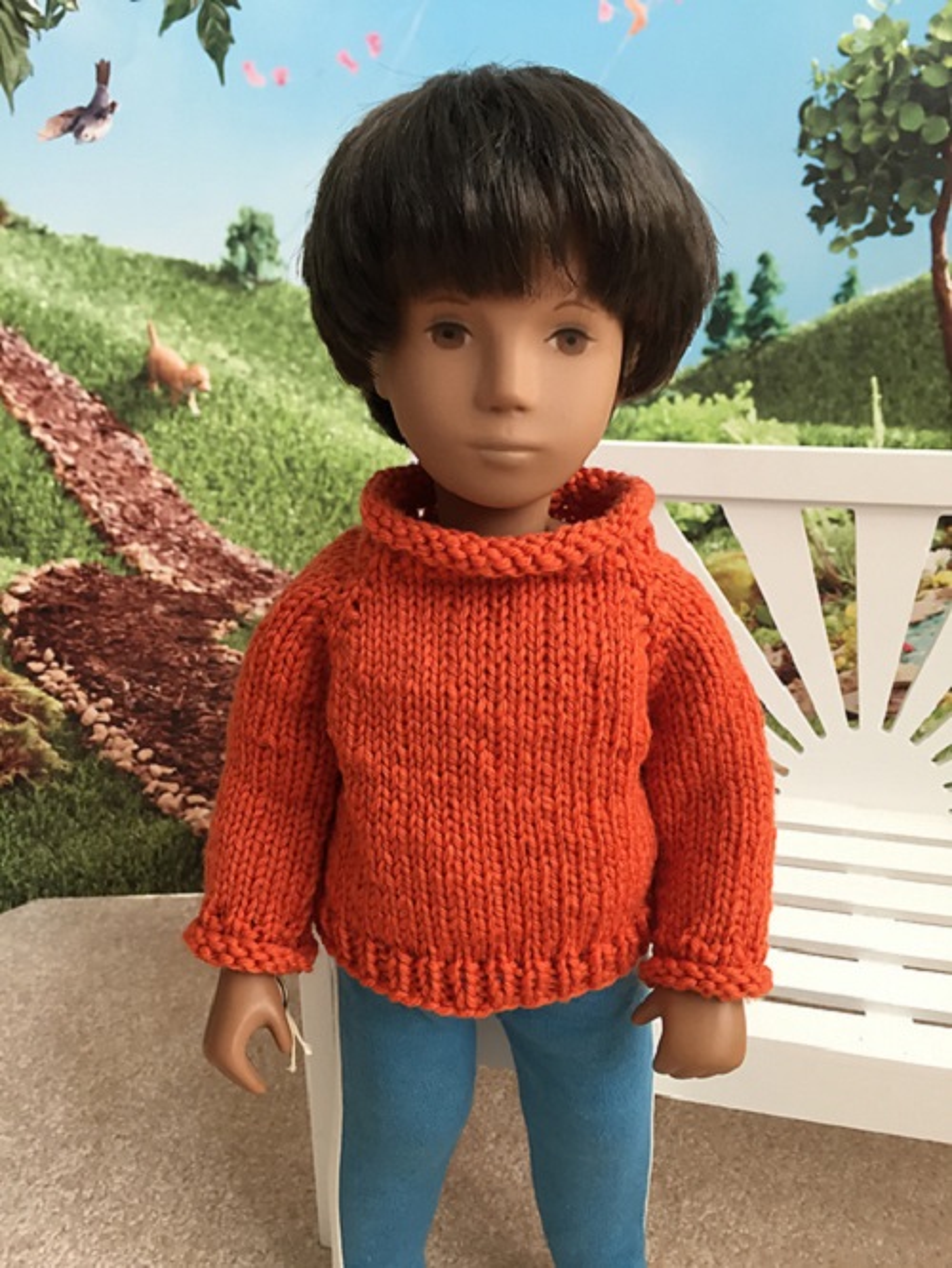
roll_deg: +0.9
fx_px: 1063
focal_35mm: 29
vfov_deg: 61.6
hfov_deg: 48.3
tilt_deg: -20.3
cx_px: 476
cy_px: 634
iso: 64
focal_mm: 4.15
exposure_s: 1/30
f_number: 2.2
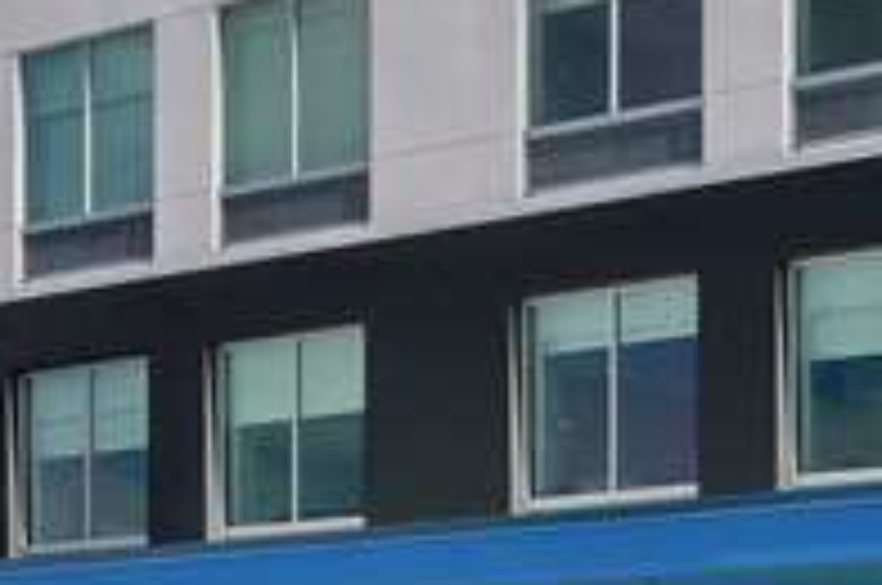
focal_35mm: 149
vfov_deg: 9.2
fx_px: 3640
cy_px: 344
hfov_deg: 13.7
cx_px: 763
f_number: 11
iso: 200
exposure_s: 1/400
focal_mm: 13
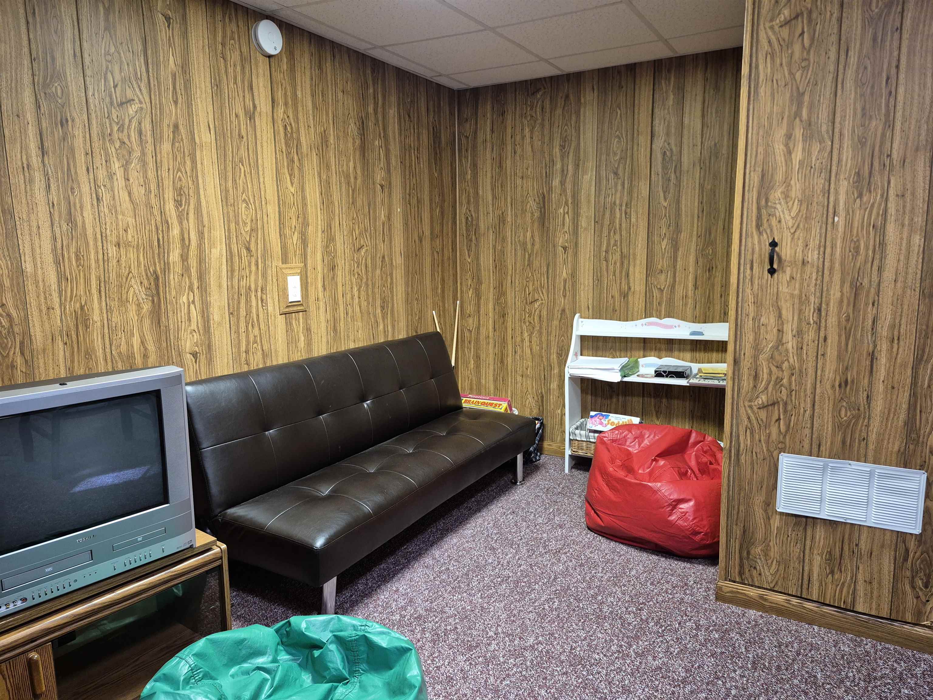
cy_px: 350
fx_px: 620
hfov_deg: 73.9
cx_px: 466
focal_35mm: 23
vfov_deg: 58.9
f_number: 1.8
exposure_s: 1/60
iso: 640
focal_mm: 5.4
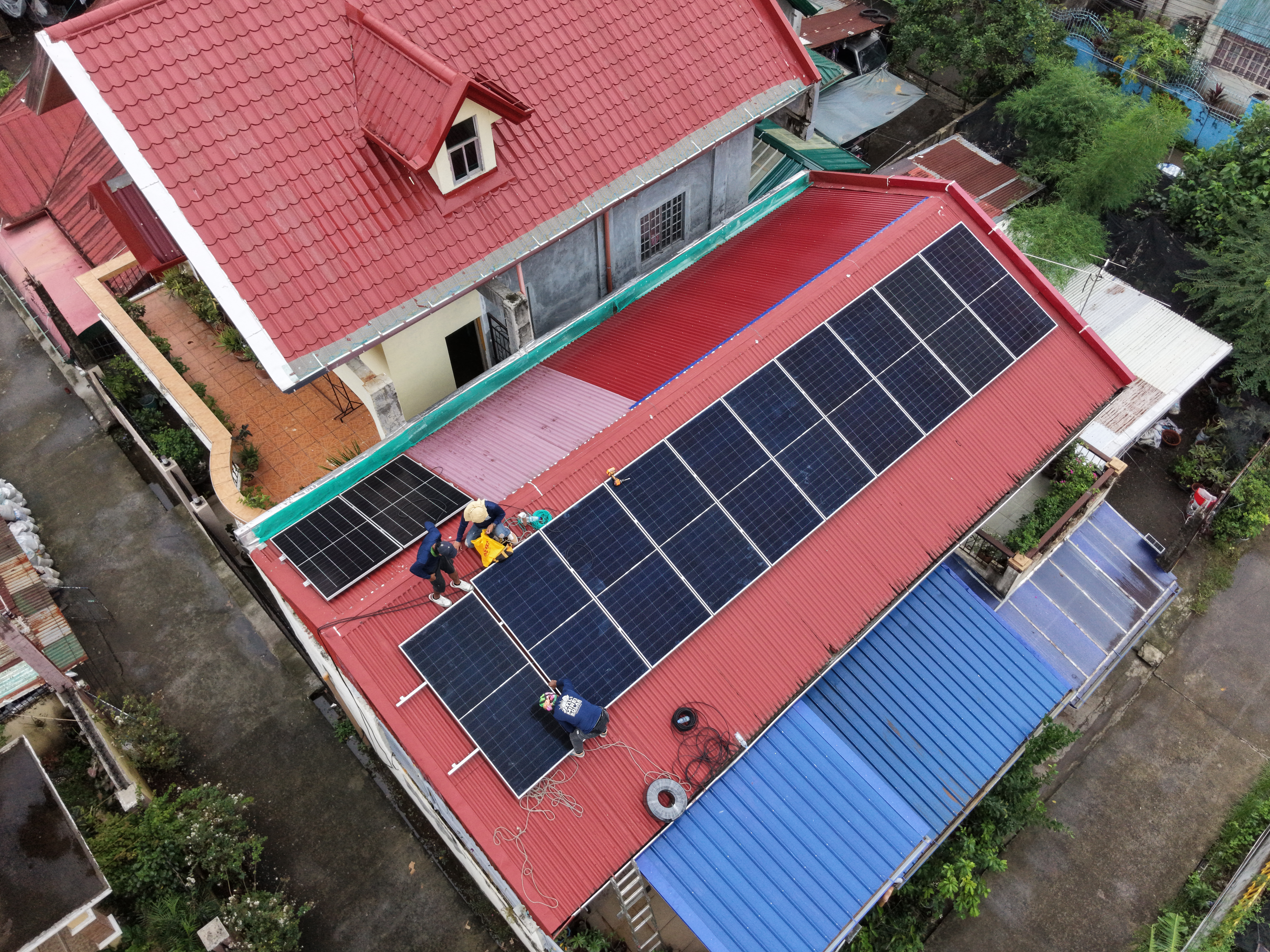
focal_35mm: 27
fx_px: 991
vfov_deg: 51.4
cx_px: 651
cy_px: 471
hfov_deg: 65.3
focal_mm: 4.85
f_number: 1.8
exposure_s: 1/1250
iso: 200
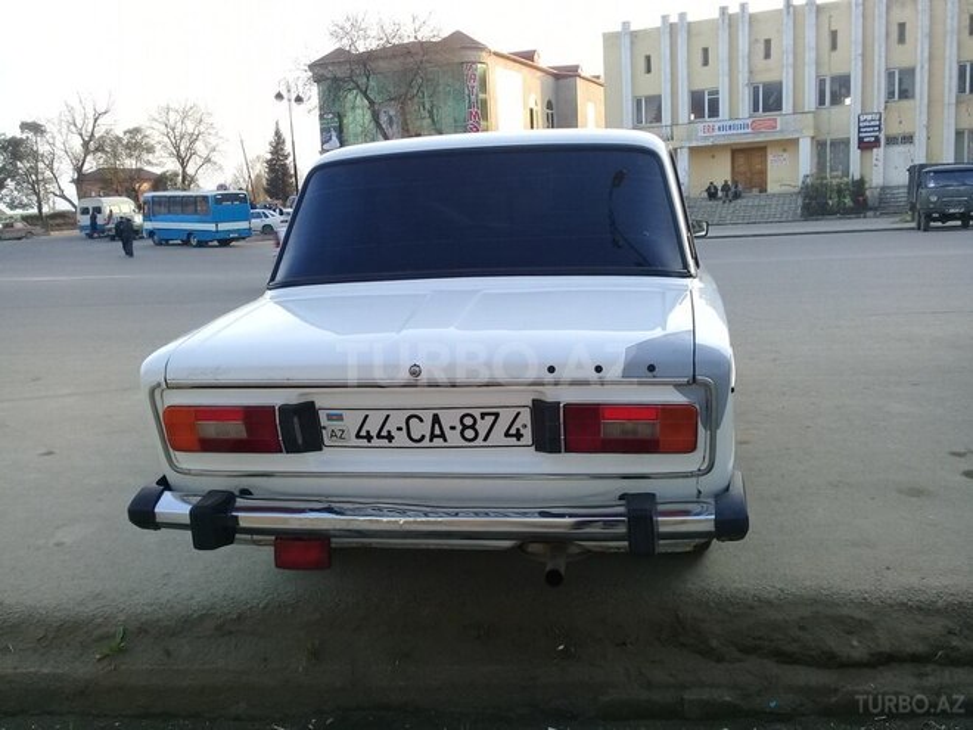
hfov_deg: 58.4
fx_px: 871
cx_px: 486
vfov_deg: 45.4
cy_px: 365
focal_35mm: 31
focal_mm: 3.3
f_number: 2.2
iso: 50
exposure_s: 1/131
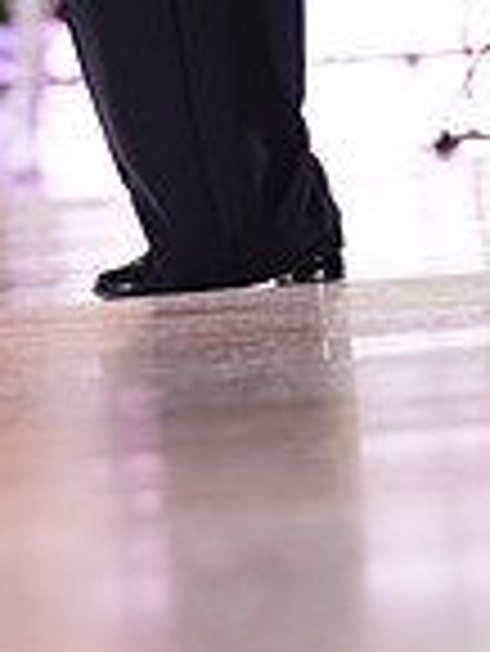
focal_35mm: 758
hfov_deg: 2.0
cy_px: -535
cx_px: -34
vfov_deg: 2.6
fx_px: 14285
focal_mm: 197
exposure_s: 1/200
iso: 1600
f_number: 5
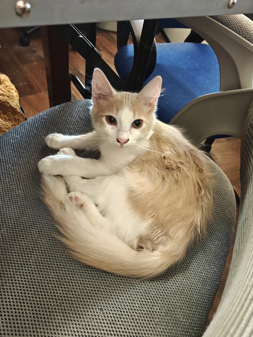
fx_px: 234
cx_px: 126
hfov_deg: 56.8
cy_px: 168
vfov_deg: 71.6
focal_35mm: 24
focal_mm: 5.59
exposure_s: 1/17
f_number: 1.8
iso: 2000
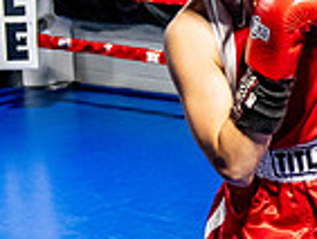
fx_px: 1338
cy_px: 112
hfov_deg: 12.3
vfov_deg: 10.2
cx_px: 591
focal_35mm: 146
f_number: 2.8
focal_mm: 25
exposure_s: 1/800
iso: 5000
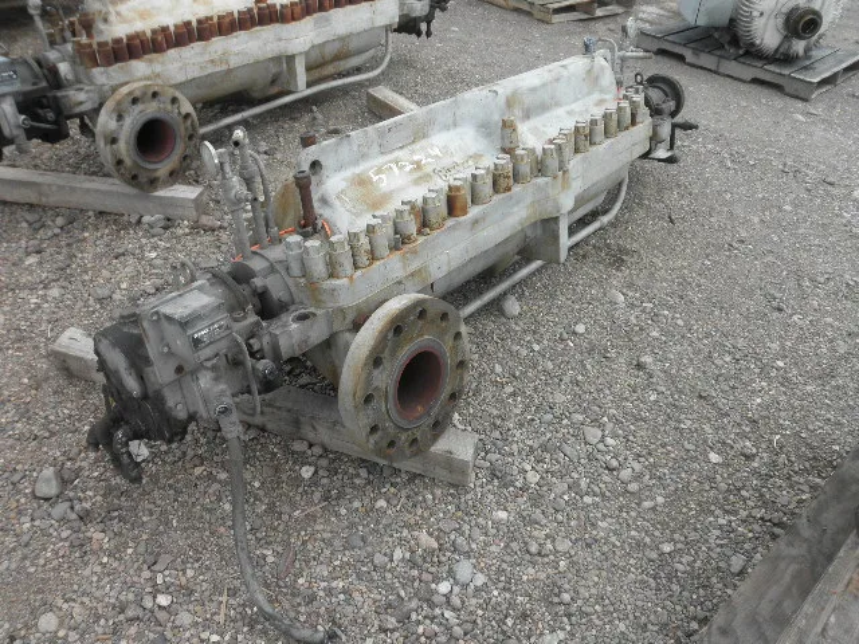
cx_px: 430
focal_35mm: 28
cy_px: 322
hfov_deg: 63.4
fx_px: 695
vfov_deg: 49.7
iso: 64
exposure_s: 1/125
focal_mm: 5
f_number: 3
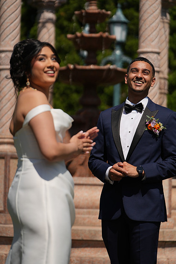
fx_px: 989
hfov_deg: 10.2
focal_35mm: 135
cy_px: 132
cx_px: 88
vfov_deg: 15.2
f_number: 3.2
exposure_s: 1/5000
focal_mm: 135
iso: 125
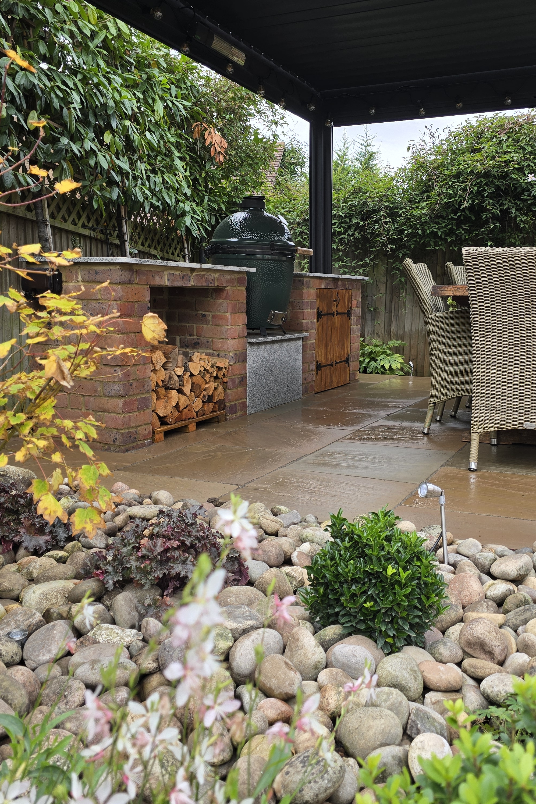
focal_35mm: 32
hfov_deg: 40.9
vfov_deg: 58.7
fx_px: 715
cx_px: 330
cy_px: 401
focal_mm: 6.3
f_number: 1.7
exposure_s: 1/180
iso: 12
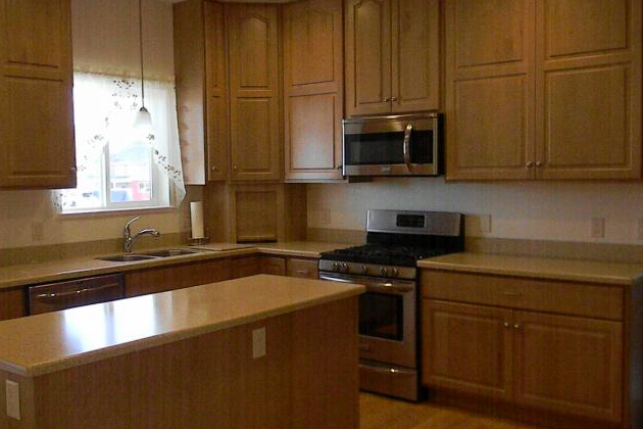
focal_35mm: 37
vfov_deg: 35.9
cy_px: 219
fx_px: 661
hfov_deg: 51.9
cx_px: 320
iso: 1449
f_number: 3.7
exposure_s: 1/249
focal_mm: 6.4
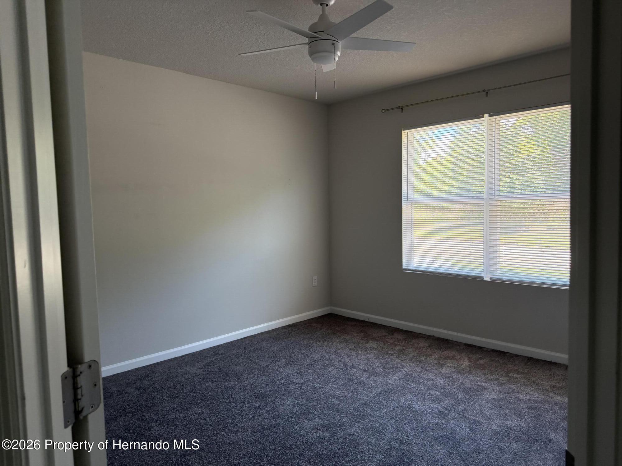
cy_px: 233
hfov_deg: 71.6
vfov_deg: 56.8
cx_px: 311
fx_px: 431
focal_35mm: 24
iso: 200
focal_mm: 6.76
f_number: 1.78
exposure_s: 1/195
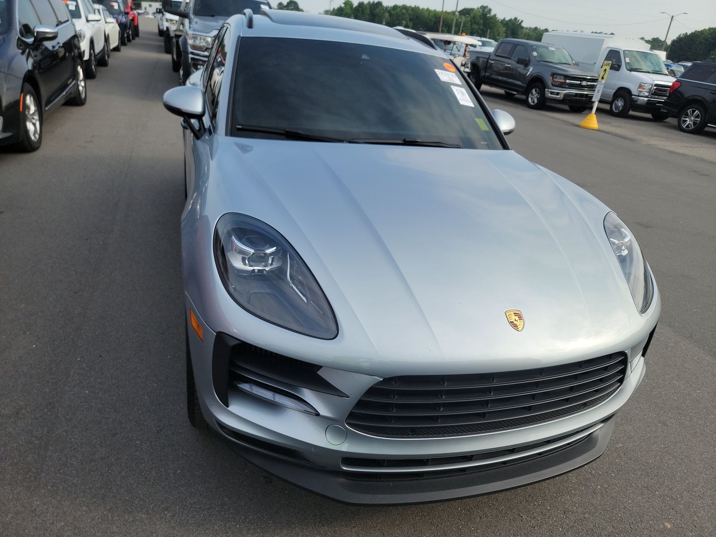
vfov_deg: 56.8
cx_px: 358
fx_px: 496
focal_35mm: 24
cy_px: 268
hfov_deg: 71.6
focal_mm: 6.7
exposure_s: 1/630
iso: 50
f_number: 1.8
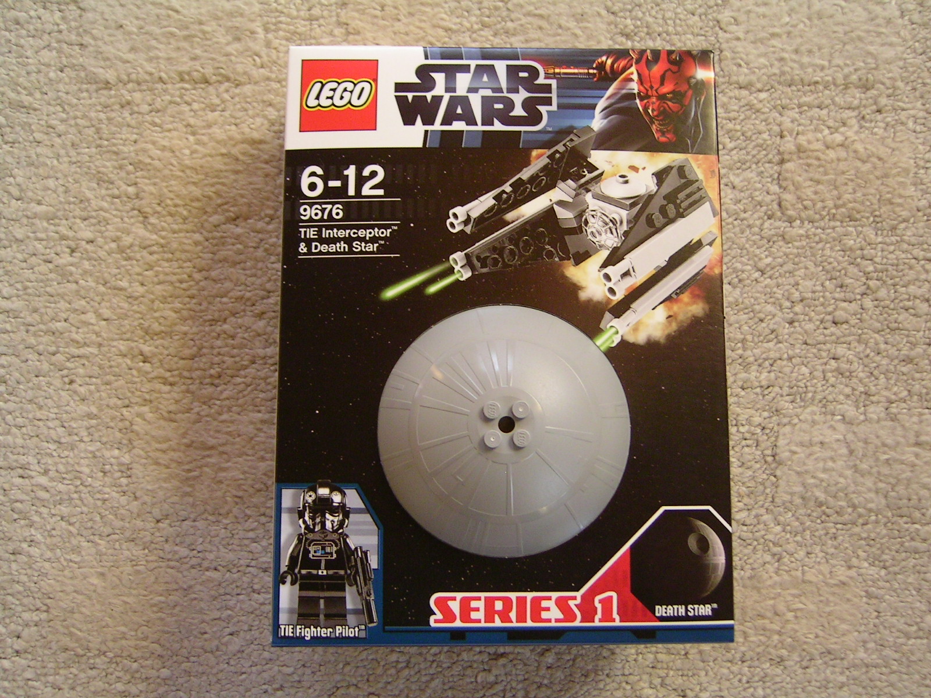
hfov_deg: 51.4
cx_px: 466
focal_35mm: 36
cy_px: 349
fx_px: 968
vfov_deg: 39.7
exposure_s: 1/39
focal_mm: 5.6
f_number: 2.8
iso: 100
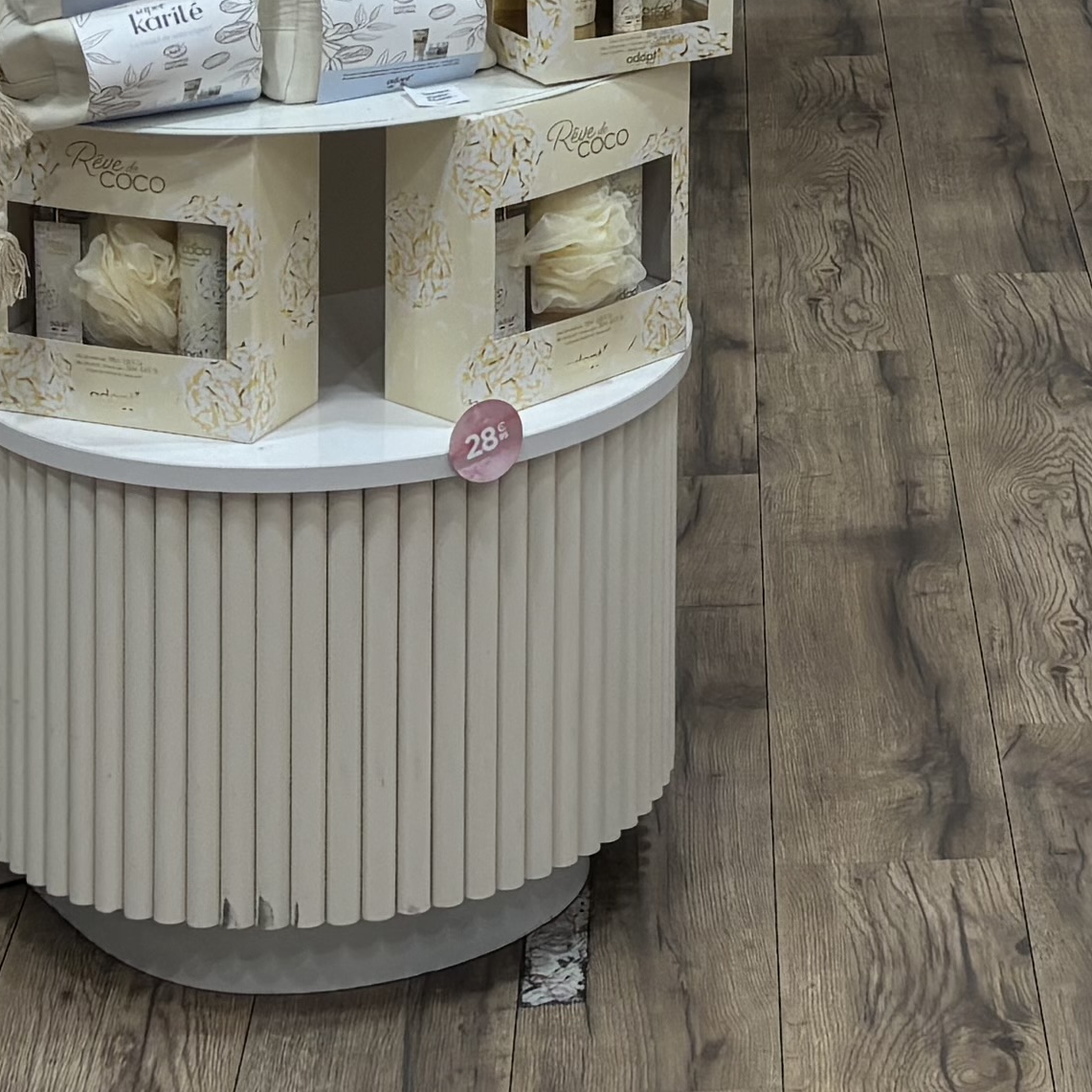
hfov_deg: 14.7
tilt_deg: -5.3
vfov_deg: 13.9
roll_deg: -2.0
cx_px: 1298
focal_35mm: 115
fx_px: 4104
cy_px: -682
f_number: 1.6
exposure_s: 1/100
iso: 40
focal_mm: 5.96
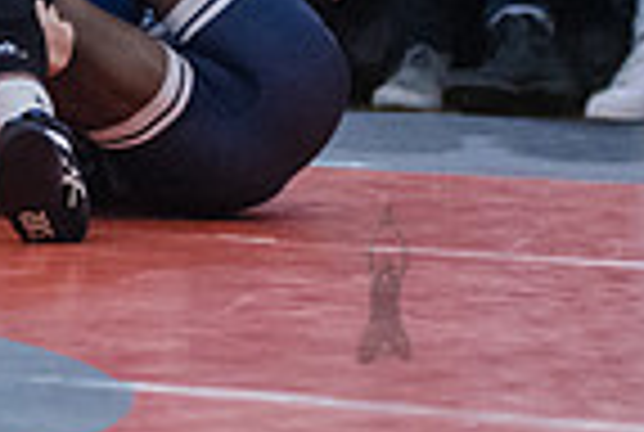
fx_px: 5808
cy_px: 65
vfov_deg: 4.3
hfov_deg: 6.3
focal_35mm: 324
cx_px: -198
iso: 8000
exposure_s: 1/320
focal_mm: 80
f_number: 3.2
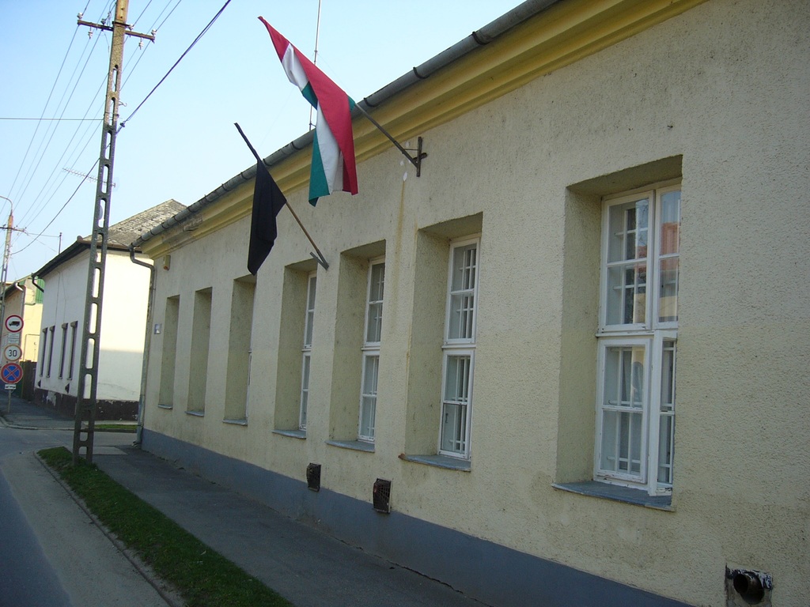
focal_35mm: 35
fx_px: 819
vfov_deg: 40.7
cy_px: 304
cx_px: 405
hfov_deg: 52.6
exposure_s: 1/320
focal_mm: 5.8
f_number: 2.8
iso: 50
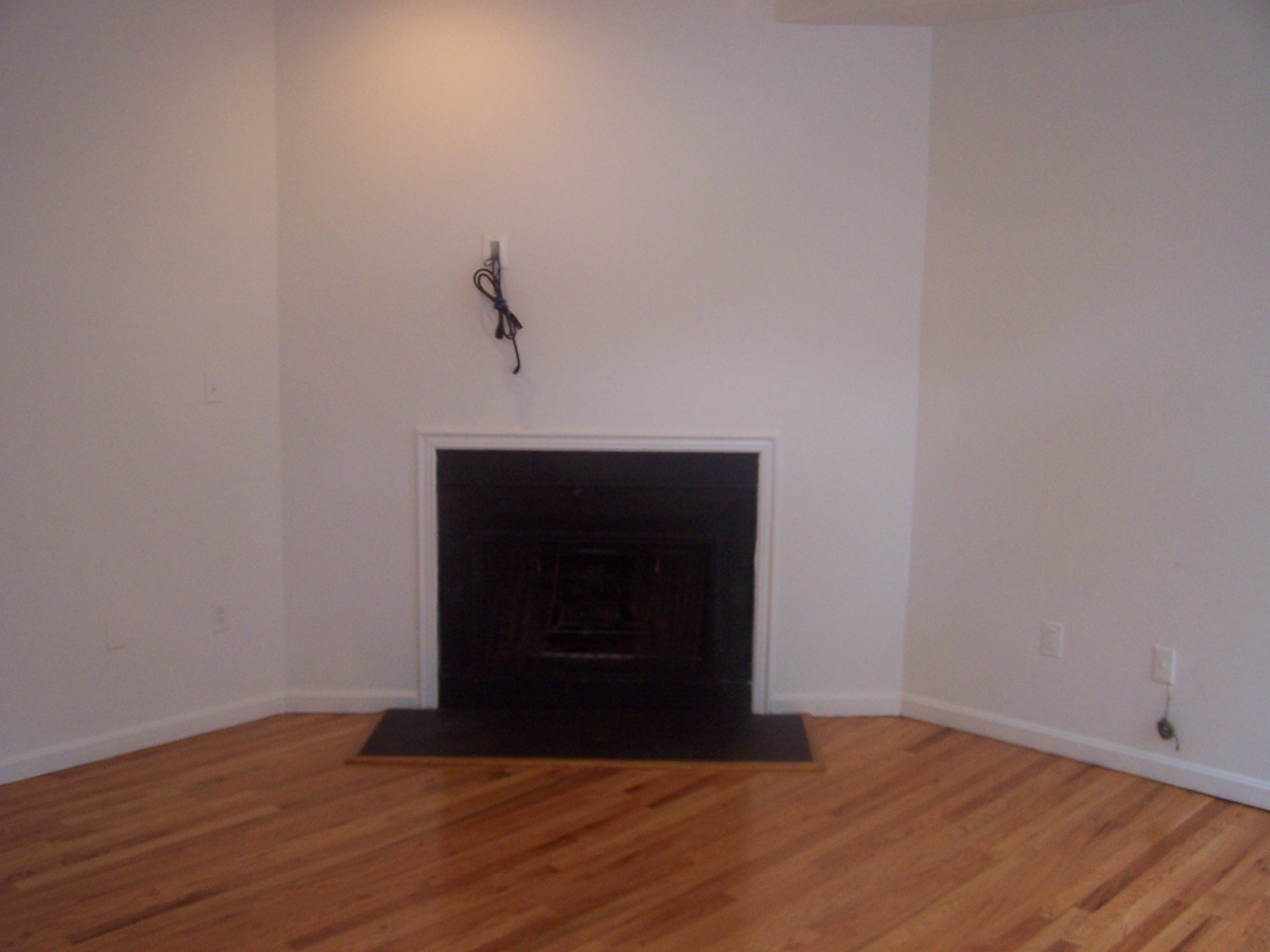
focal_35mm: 38
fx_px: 1394
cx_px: 635
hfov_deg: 49.0
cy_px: 476
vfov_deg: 37.7
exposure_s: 1/30
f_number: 2.8
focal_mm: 6.3
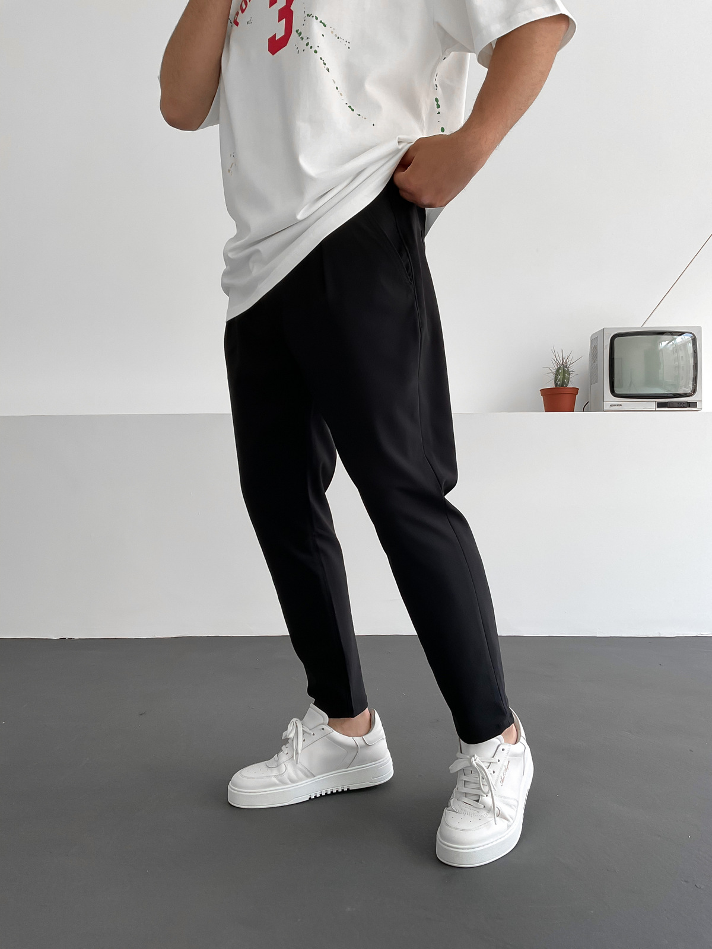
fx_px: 795
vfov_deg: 61.7
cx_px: 356
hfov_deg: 48.2
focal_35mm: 29
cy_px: 474
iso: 40
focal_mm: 3
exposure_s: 1/120
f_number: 1.8
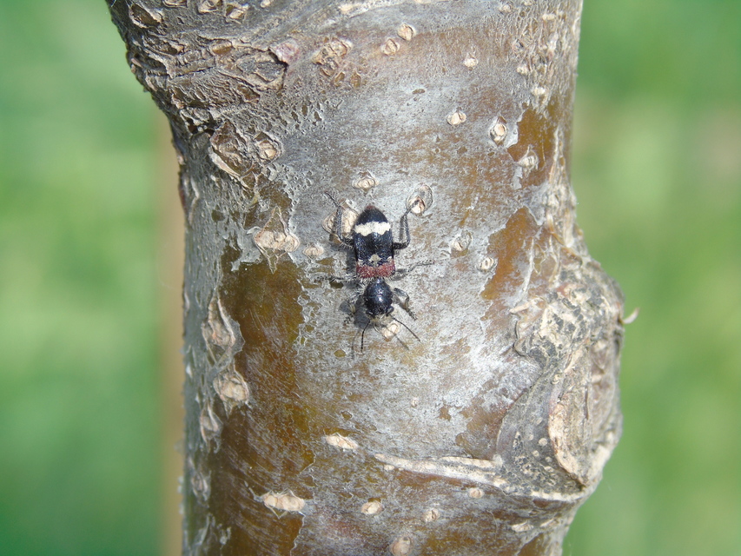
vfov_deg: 9.2
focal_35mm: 162
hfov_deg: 12.2
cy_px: 278
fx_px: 3468
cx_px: 370
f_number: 4.9
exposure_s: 1/125
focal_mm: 29
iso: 80
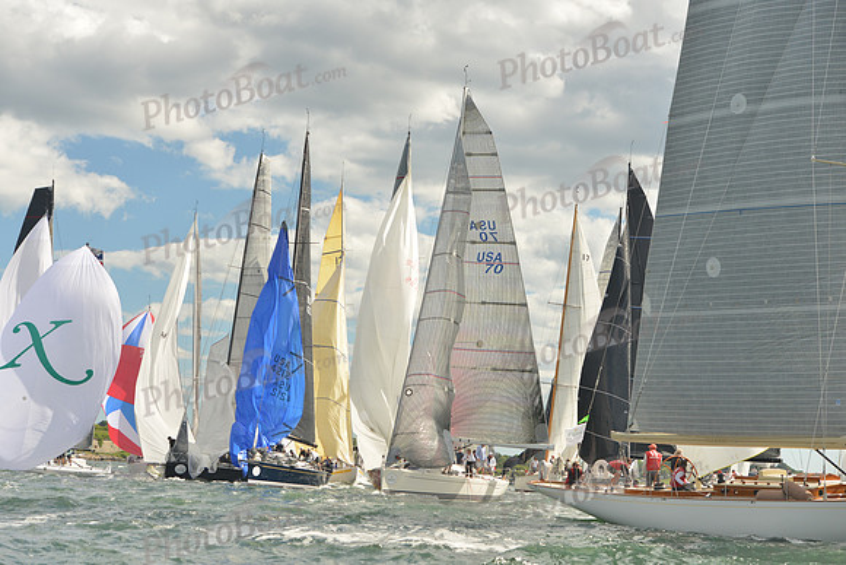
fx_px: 1645
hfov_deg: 28.8
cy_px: 282
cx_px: 423
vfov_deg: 19.5
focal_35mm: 70
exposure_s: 1/640
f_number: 5.6
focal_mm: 70
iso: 400
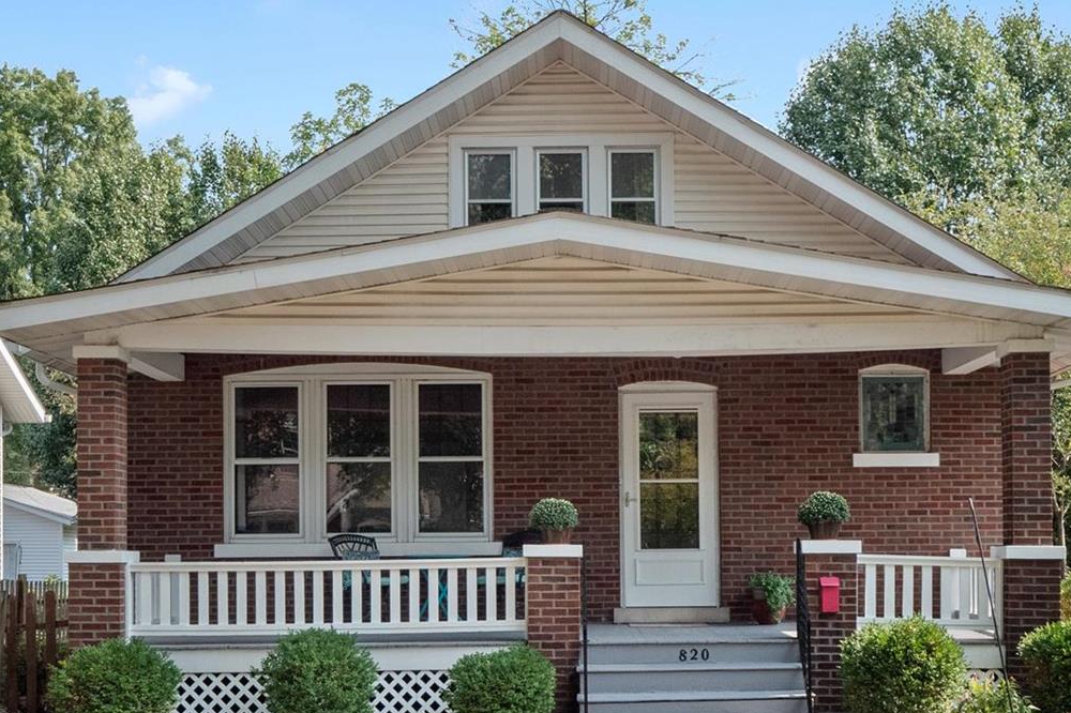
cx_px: 528
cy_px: 399
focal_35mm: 48
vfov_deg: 28.0
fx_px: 1427
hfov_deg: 41.1
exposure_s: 1/400
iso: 400
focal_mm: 15
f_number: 8
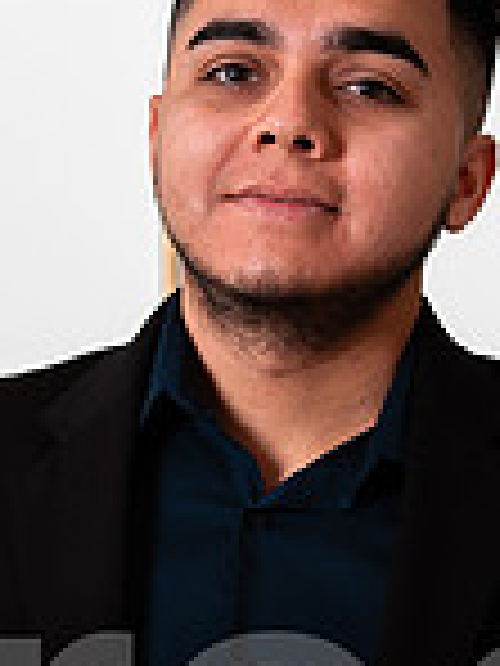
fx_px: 4776
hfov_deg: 6.0
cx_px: 239
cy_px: 729
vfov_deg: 7.9
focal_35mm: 248
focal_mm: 85
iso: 50
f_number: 3.2
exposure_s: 1/160
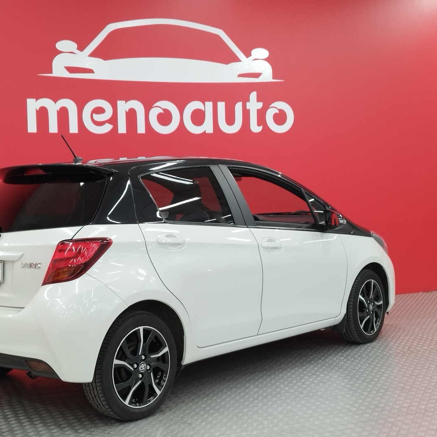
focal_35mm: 30
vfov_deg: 54.0
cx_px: 161
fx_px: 428
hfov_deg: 53.4
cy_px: 217
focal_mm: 5.95
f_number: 1.89
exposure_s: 1/50
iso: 160
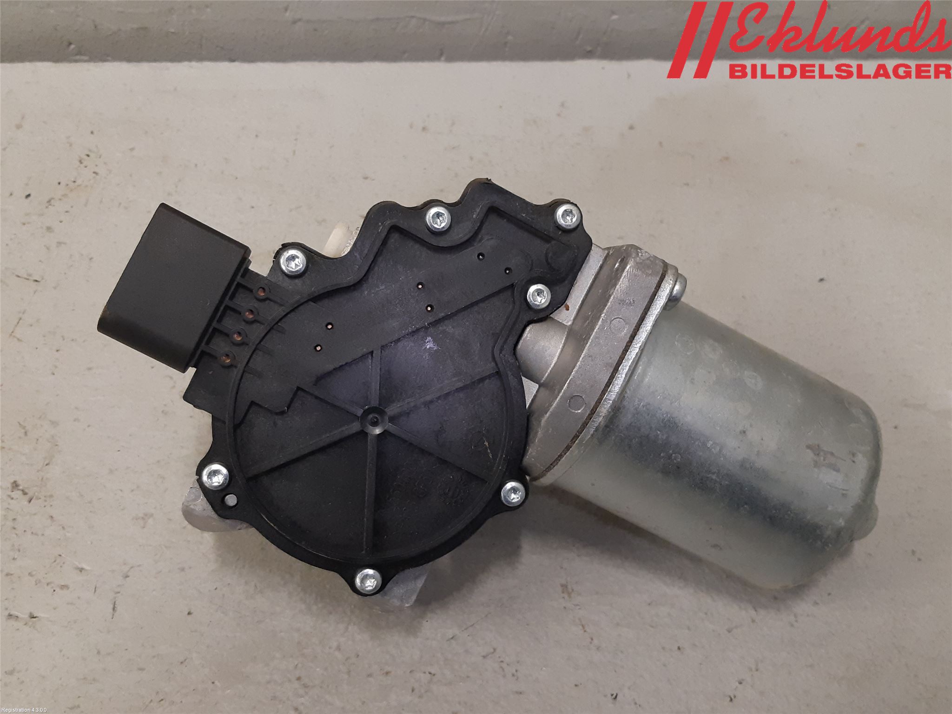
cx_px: 476
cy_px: 357
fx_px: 715
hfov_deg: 67.3
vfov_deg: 53.1
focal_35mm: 26
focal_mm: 3.93
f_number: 1.7
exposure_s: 1/60
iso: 200
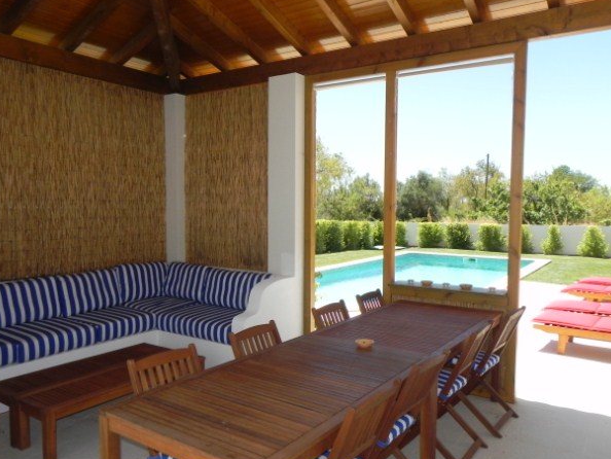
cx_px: 304
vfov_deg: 49.8
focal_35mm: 28
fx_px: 494
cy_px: 240
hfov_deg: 63.4
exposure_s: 1/314
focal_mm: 4.6
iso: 224
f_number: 6.3
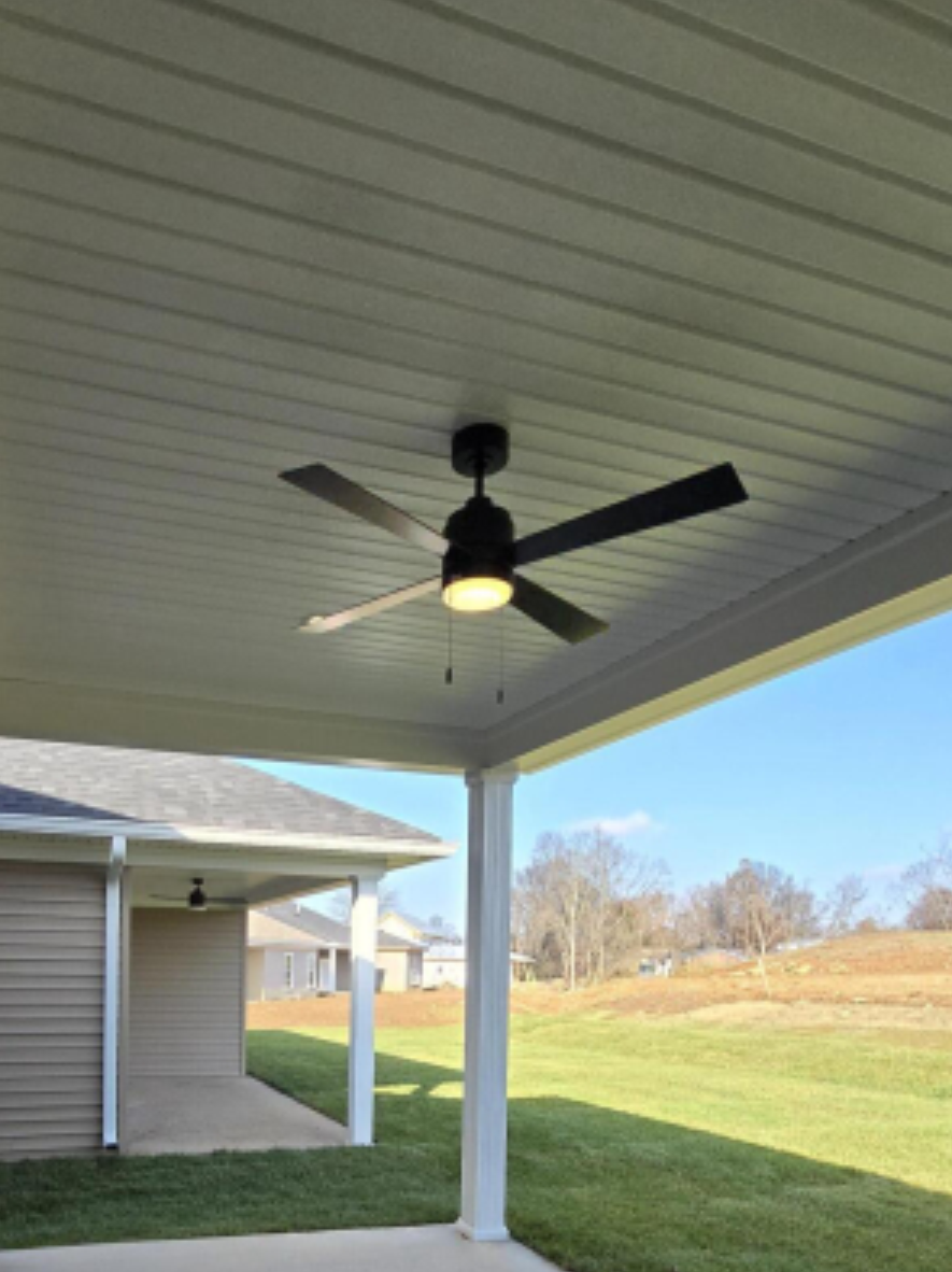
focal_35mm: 22
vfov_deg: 69.8
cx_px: 332
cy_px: 996
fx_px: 808
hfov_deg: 59.9
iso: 160
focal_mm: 2.2
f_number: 2.2
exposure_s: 1/2000
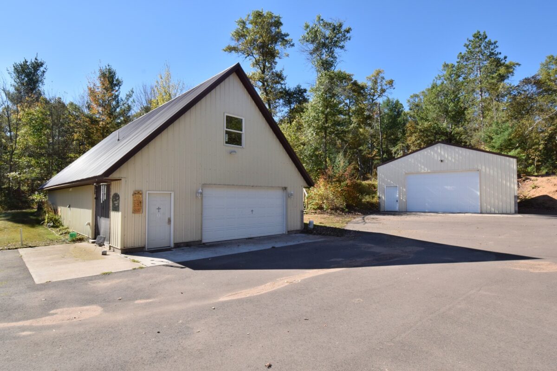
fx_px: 302
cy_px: 186
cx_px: 278
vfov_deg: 63.2
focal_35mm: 20
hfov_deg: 85.4
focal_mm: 13
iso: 320
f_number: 16
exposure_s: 1/200
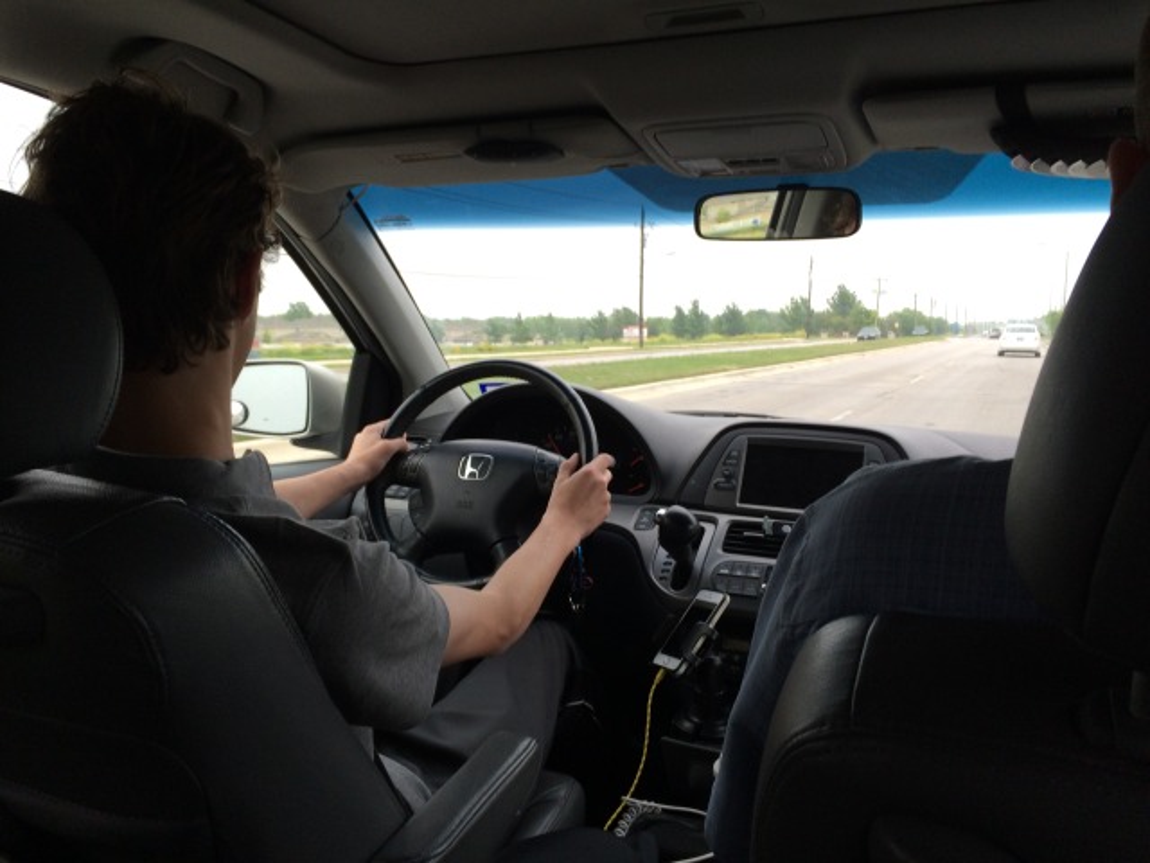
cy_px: 432
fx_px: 963
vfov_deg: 48.2
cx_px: 575
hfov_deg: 61.7
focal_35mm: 29
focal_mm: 4.15
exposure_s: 1/120
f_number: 2.2
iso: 50
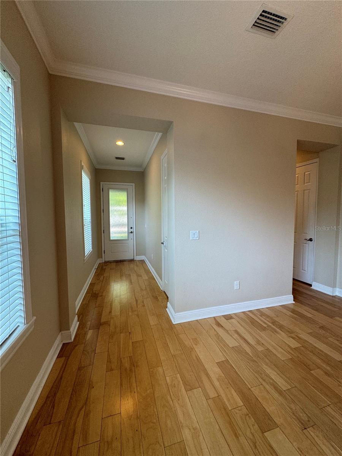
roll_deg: +1.2
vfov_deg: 102.1
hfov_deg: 85.7
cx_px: 171
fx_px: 184
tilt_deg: -2.6
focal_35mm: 14
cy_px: 228
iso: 160
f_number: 2.2
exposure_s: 1/120
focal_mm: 2.22
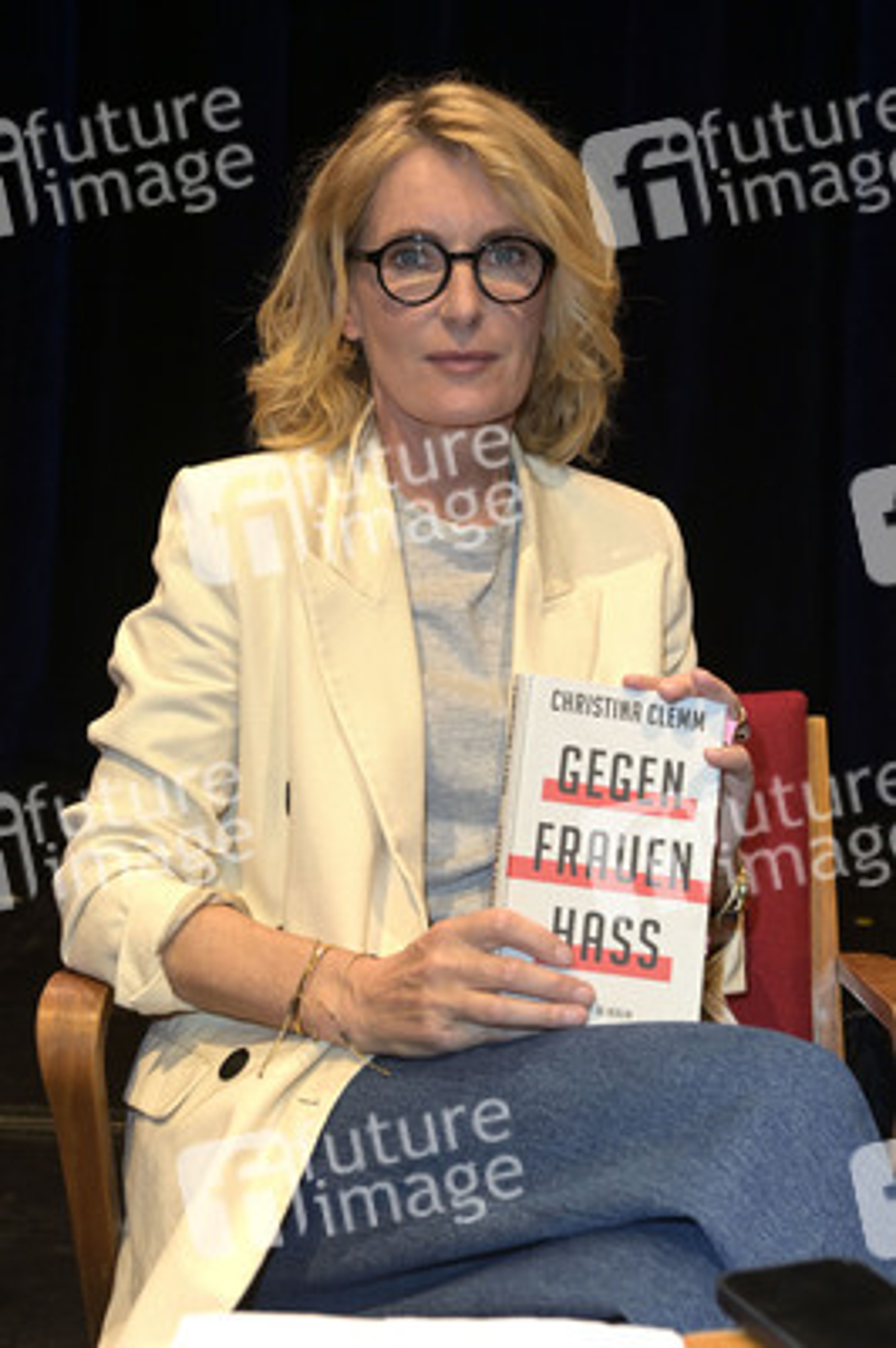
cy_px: 674
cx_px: 448
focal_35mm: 55
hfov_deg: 24.6
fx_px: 2057
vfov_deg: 36.3
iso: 800
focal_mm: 55
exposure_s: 1/125
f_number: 5.6
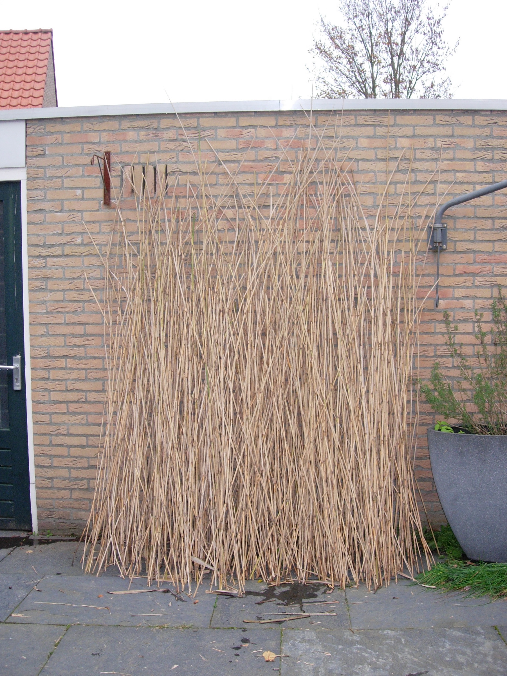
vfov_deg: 45.8
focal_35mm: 41
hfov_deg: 35.1
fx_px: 801
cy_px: 352
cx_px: 238
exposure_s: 1/114
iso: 79
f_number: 2.8
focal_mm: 7.8
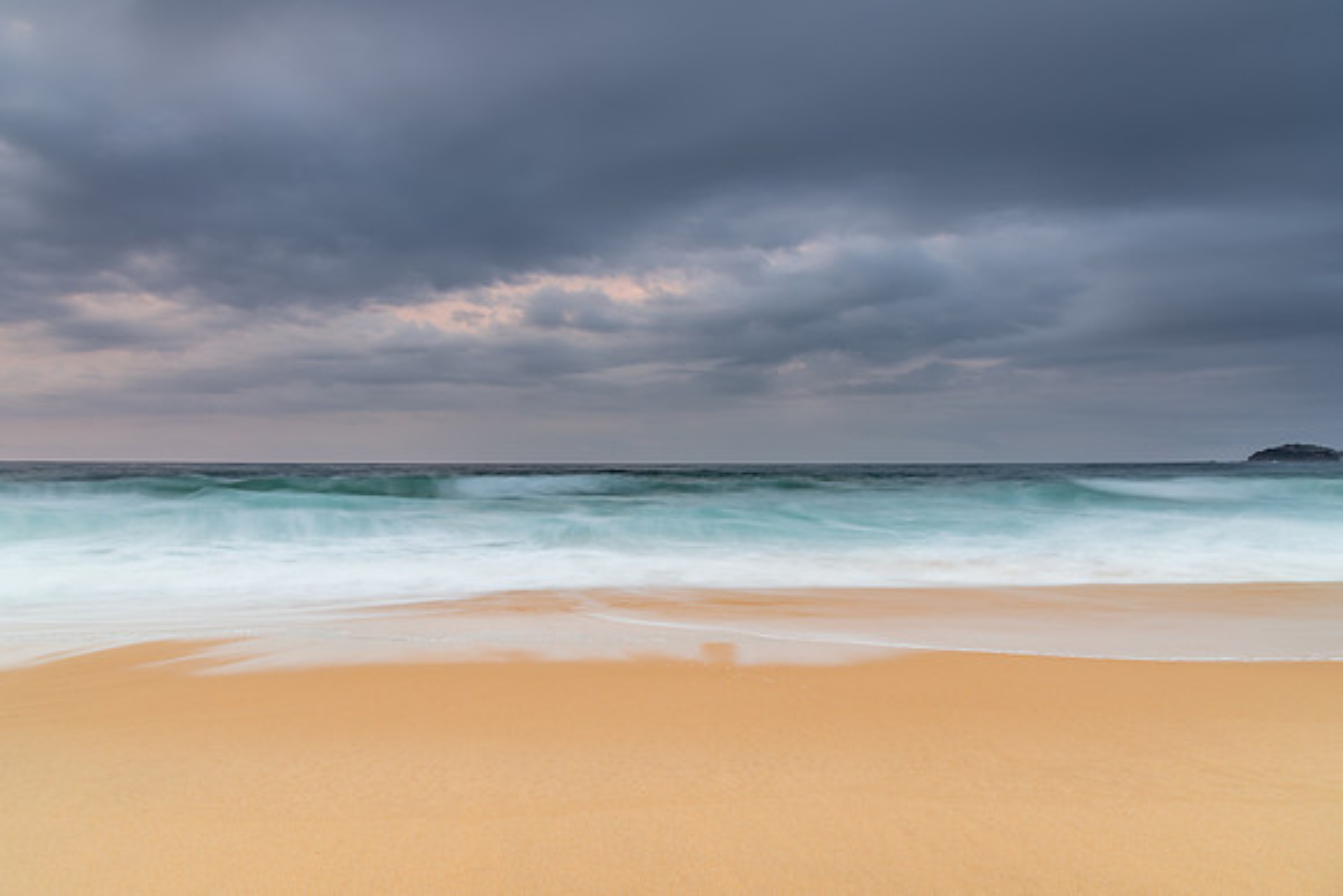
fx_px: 938
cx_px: 672
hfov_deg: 71.2
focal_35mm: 25
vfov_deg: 51.0
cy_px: 448
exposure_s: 2
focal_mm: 24
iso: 31
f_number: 8
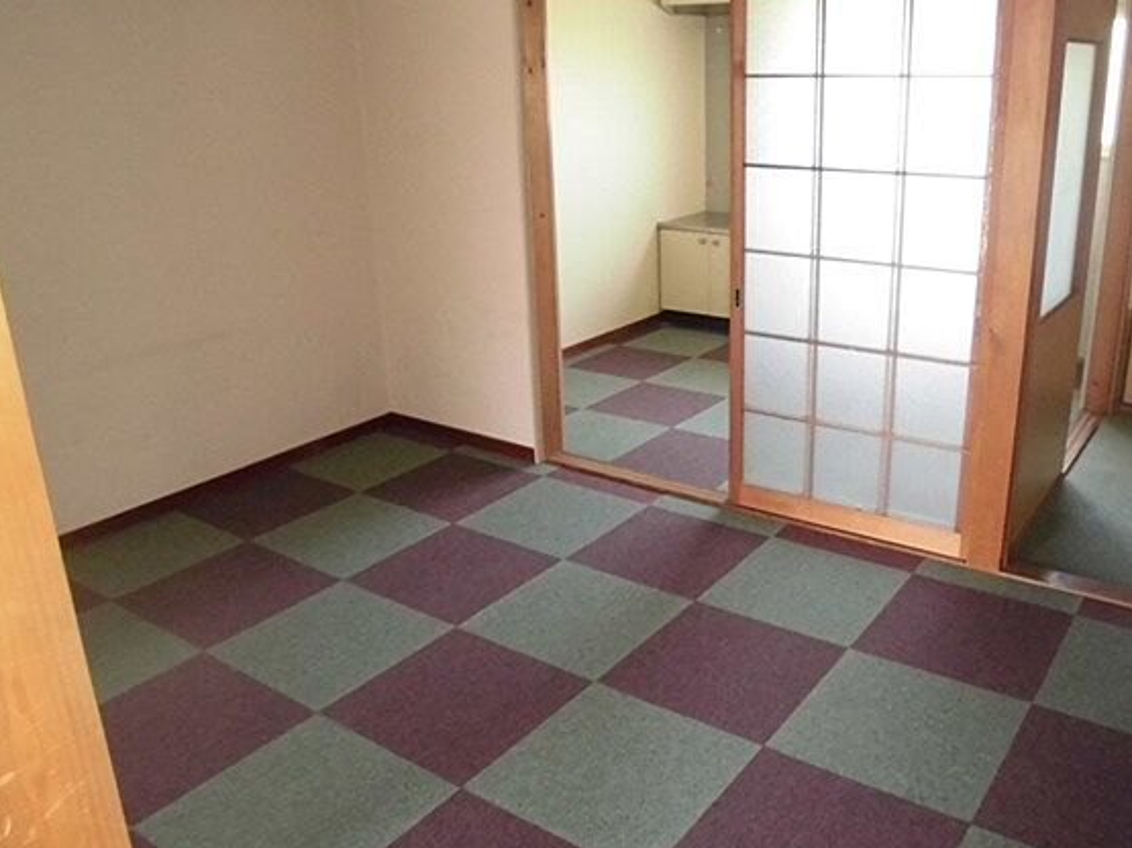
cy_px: 408
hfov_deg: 59.7
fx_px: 981
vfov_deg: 46.8
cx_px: 647
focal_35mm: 30
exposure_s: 1/50
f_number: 3.5
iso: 400
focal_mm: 4.6
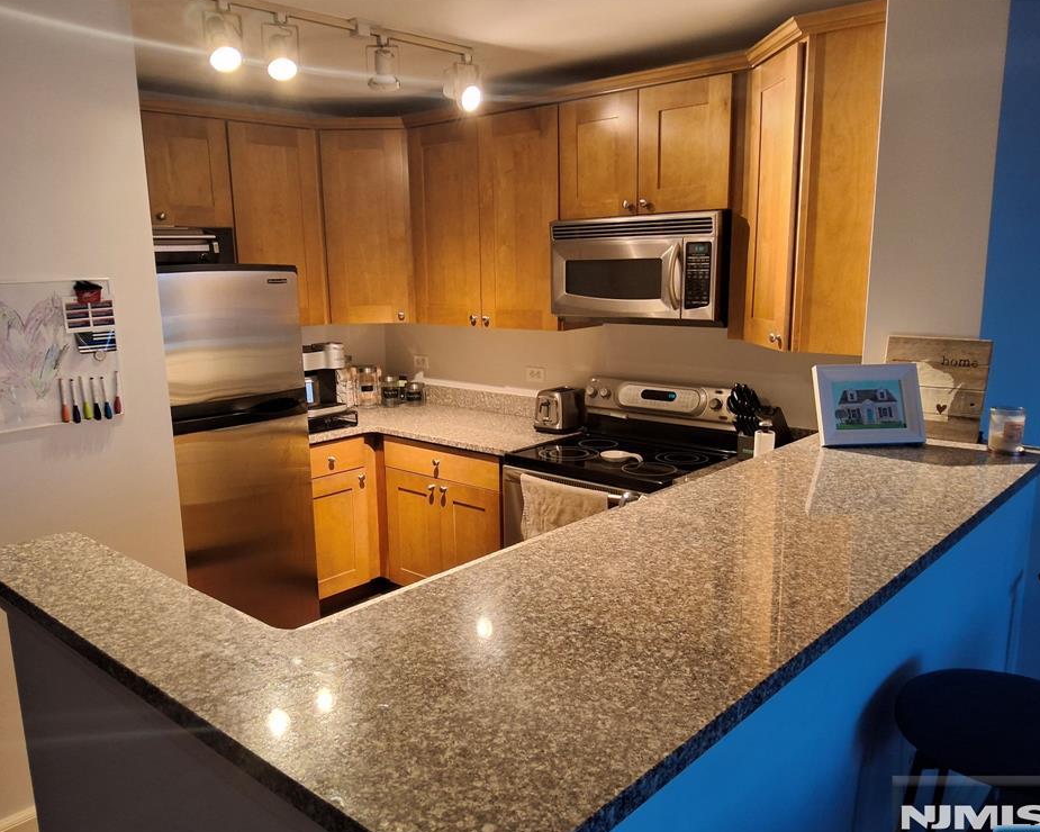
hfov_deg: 64.0
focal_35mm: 27
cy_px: 425
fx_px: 831
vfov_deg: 53.2
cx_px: 485
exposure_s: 1/30
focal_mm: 3.08
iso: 250
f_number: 2
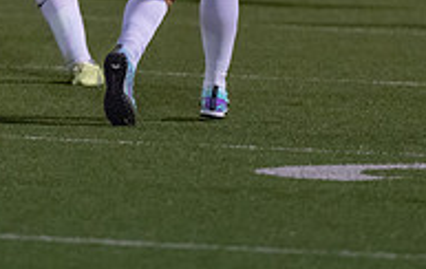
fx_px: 9970
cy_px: -119
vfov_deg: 1.5
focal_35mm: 856
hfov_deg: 2.4
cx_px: 135
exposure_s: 1/1000
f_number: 2.8
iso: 4000
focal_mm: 200
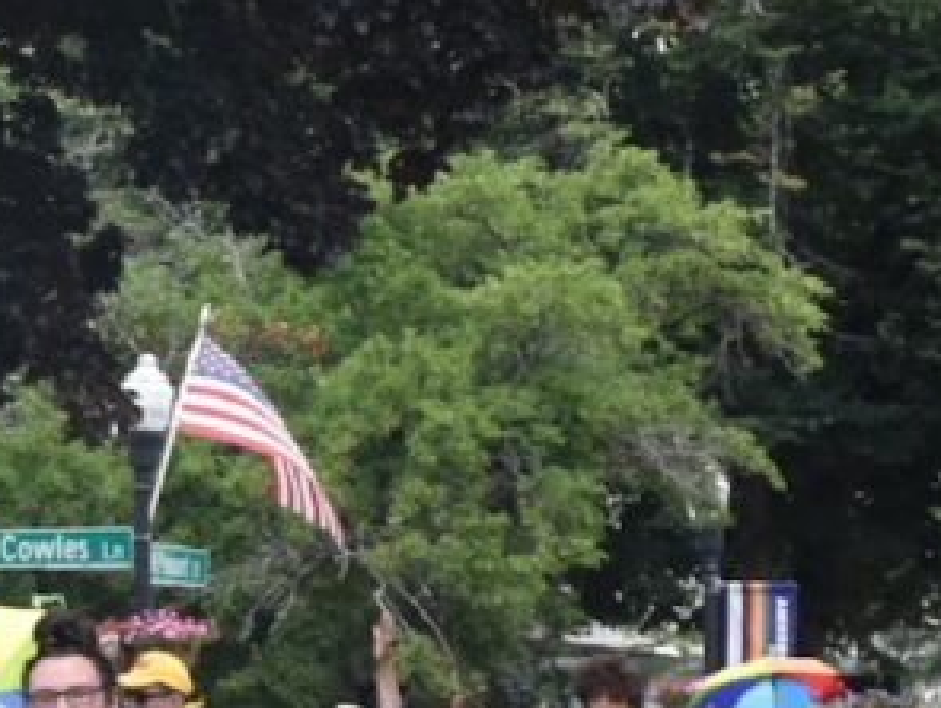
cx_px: -45
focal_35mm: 310
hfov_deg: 6.4
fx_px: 8437
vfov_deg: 4.8
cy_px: 627
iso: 560
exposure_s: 1/500
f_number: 8
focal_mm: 62
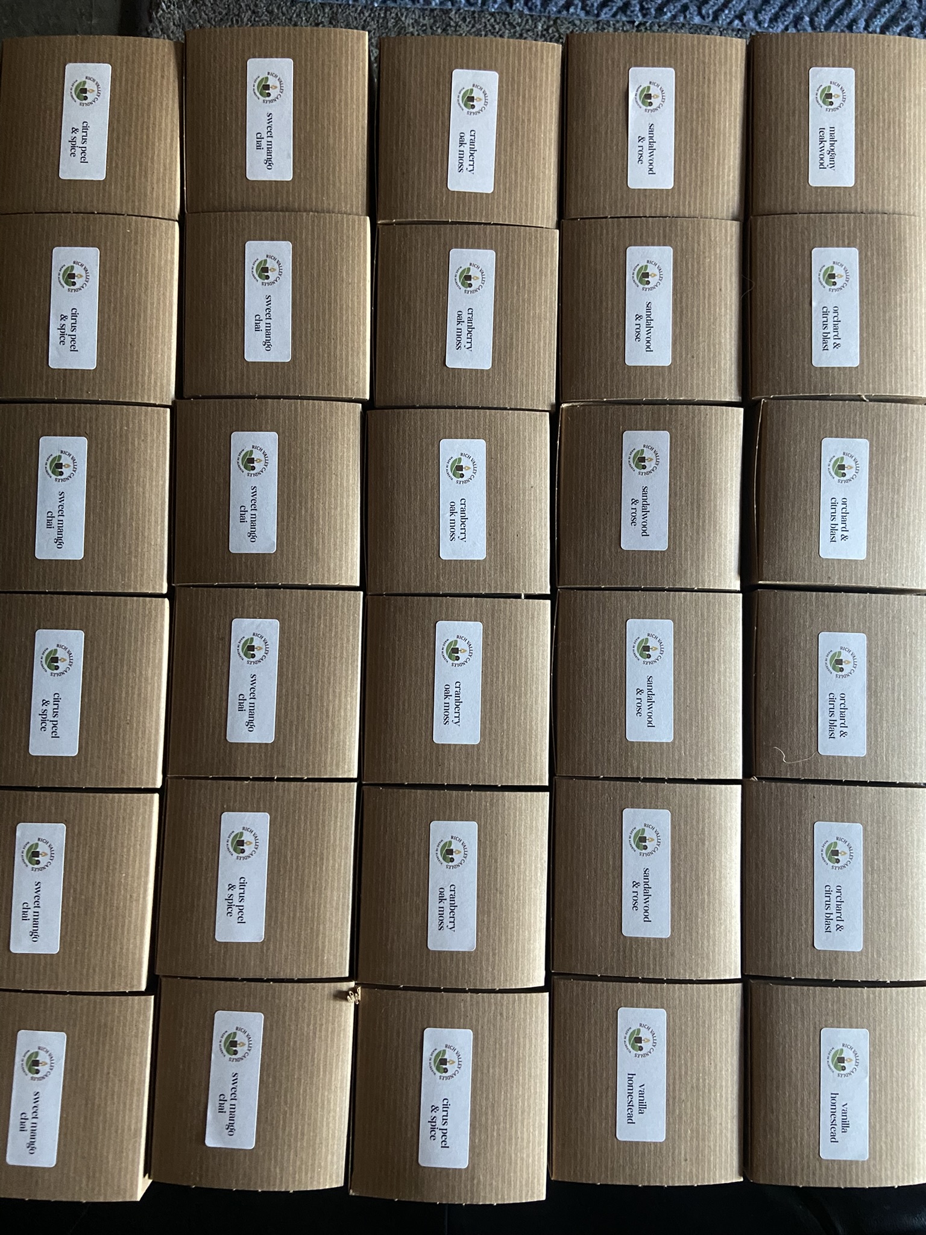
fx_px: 927
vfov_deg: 67.3
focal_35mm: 26
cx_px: 463
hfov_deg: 53.1
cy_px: 618
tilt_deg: -86.4
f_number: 1.8
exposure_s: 1/32
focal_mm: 4.25
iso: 640
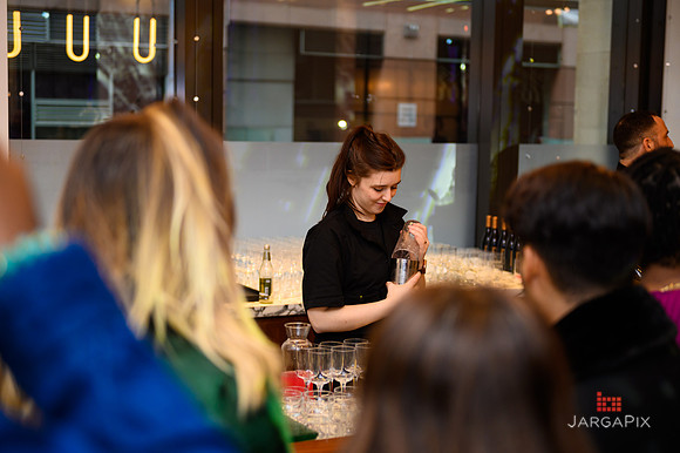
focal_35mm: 58
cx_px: 340
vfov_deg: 23.4
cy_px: 226
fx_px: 1095
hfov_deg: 34.5
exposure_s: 1/200
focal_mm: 58
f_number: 3.2
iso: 800
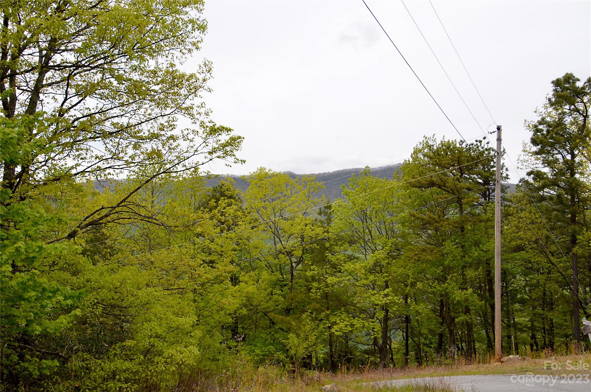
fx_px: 590
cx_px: 296
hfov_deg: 53.2
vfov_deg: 36.7
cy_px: 196
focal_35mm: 36
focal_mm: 24
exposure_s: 1/250
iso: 100
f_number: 8
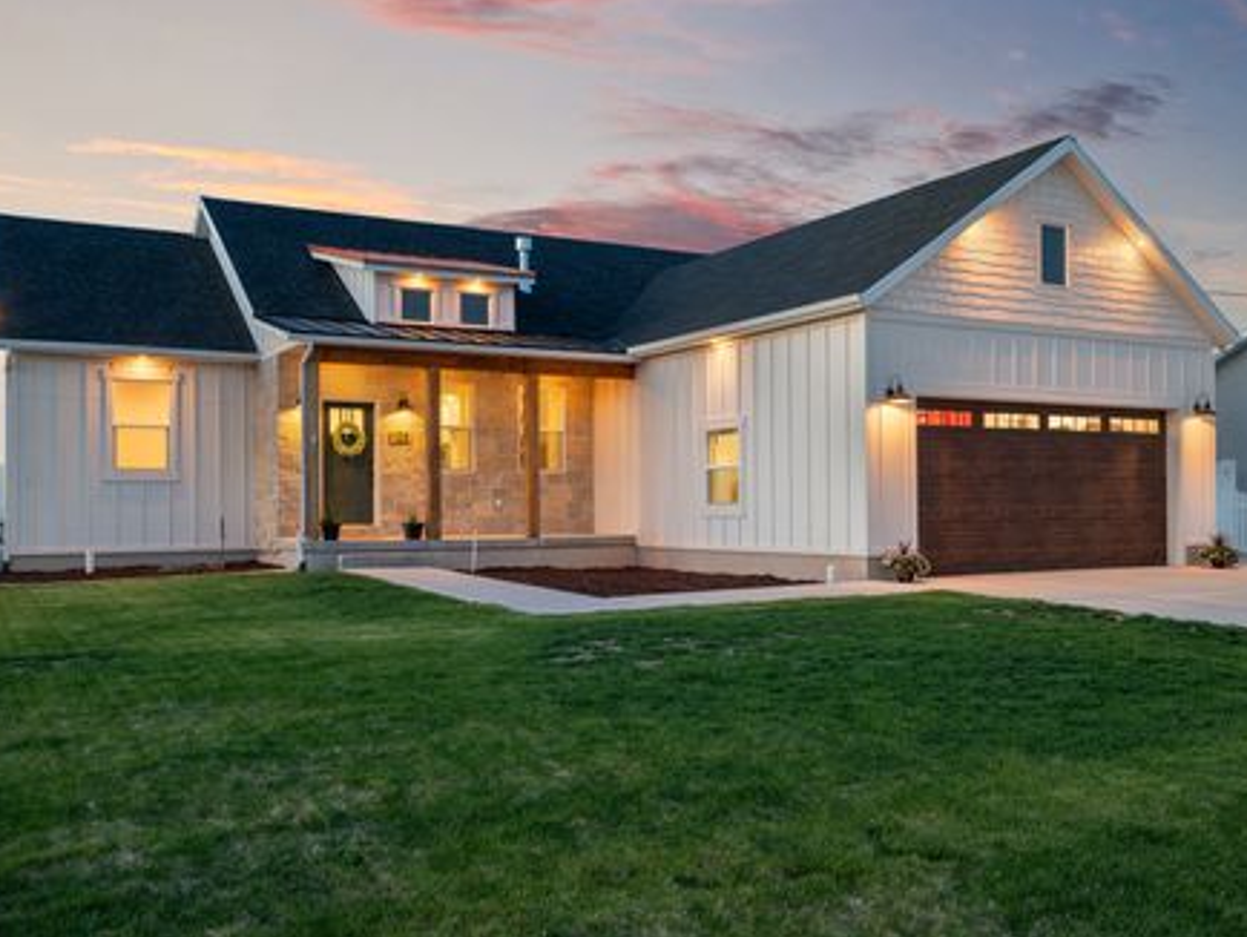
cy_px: 473
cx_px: 601
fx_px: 1137
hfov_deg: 57.5
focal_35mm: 32
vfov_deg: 44.8
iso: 250
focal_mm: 28.5
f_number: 7.1
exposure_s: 1/2
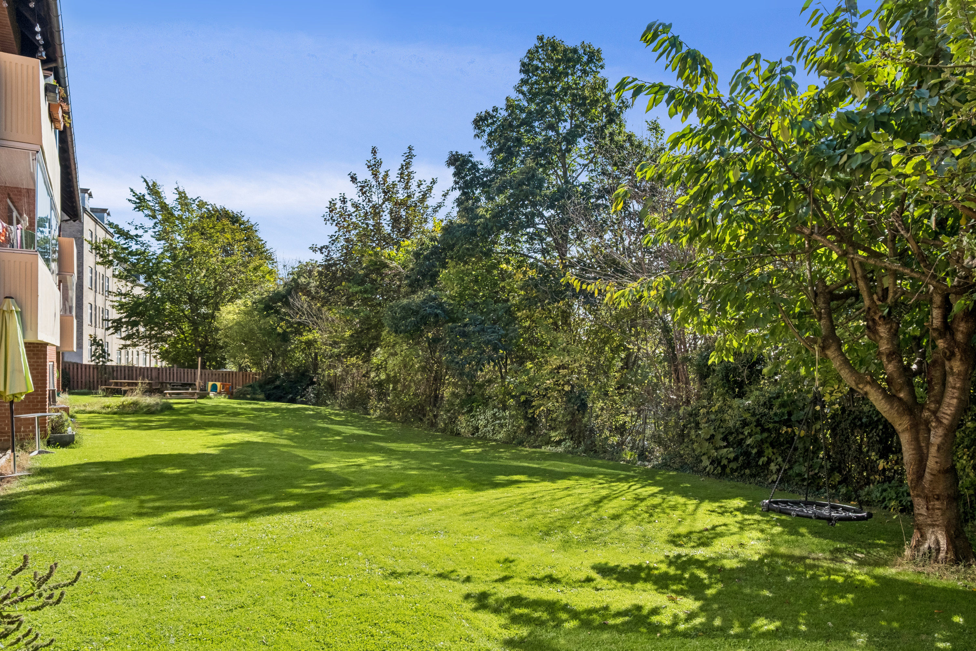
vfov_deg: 51.3
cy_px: 326
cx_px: 488
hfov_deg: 71.5
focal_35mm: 25
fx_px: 678
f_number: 7.1
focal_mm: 16.6
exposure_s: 1/1000
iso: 800
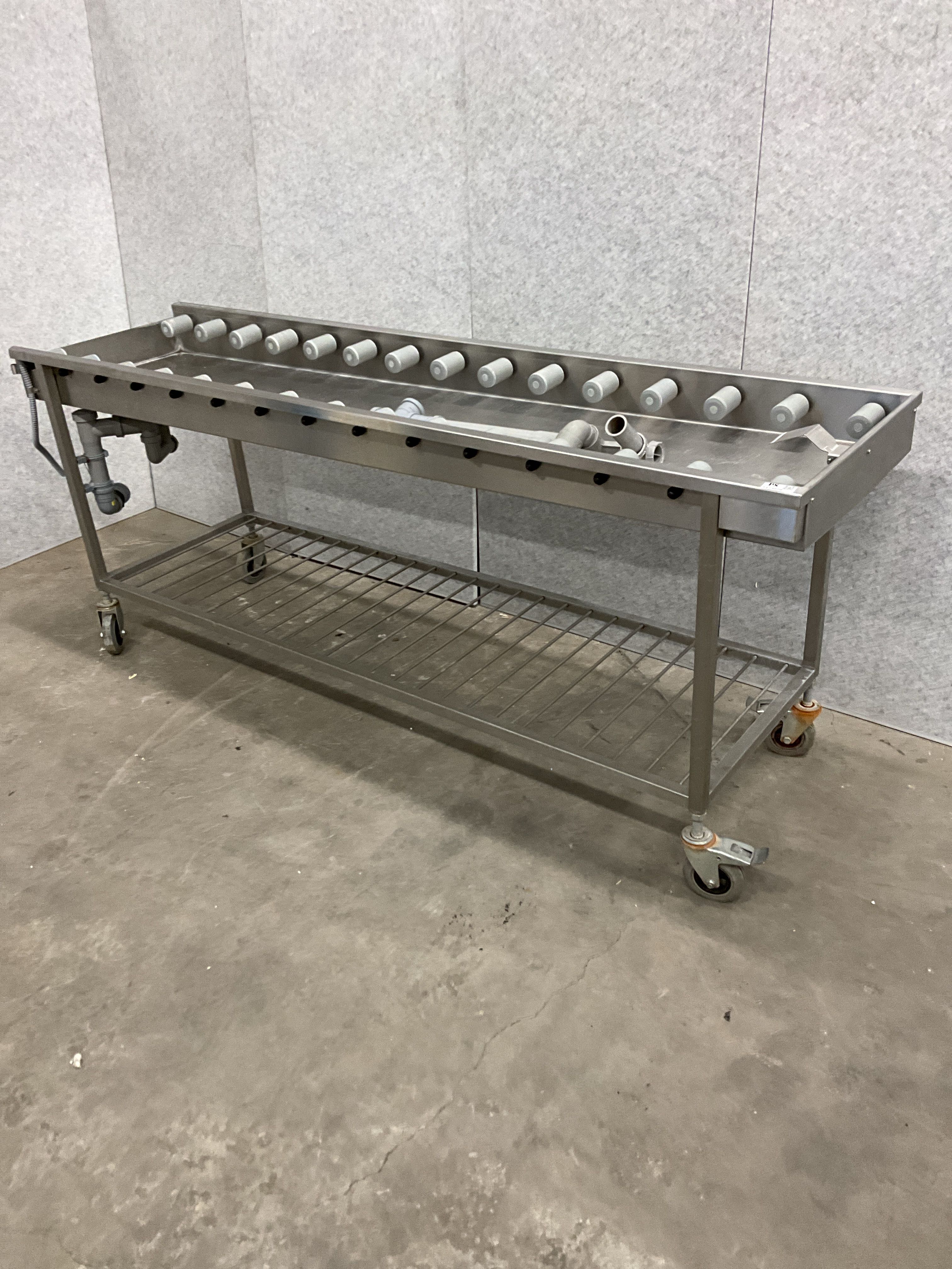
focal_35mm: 29
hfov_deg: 48.2
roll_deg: +2.4
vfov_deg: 61.7
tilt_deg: -28.3
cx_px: 476
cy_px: 634
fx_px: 1063
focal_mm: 3
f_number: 1.8
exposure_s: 1/60
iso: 160
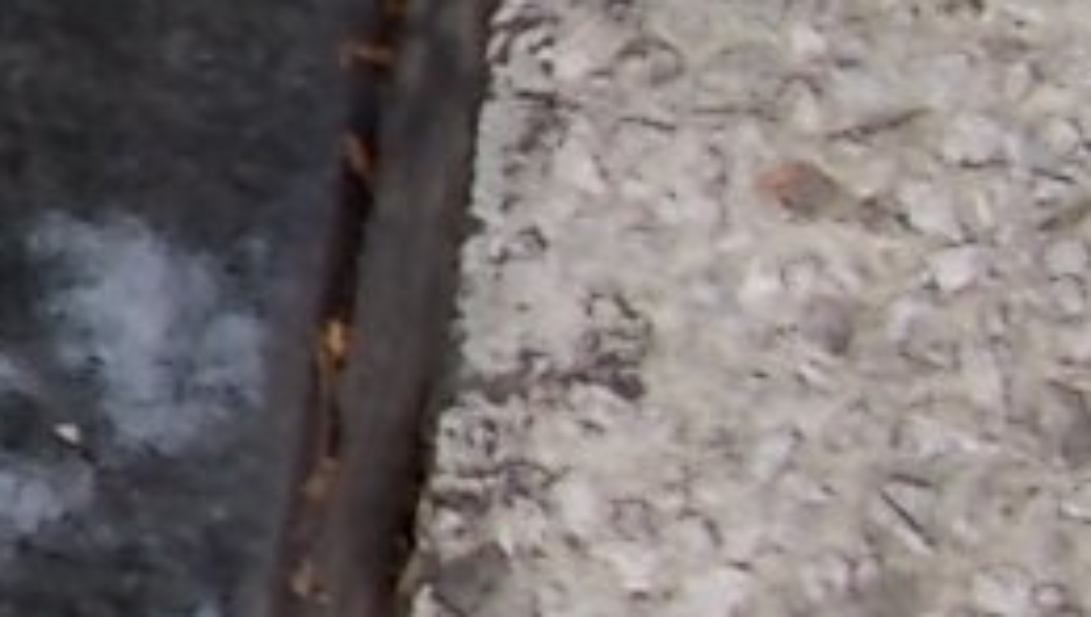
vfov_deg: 6.9
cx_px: -2111
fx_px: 5040
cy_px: -248
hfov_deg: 9.7
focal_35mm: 174
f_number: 3.2
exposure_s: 1/250
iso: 80
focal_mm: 4.6
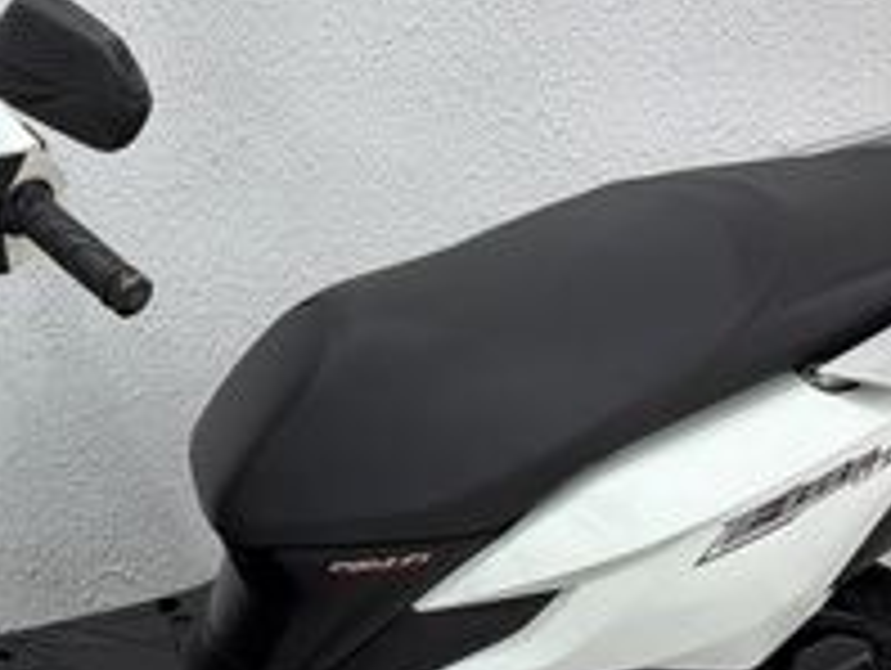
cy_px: 333
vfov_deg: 25.7
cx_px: 189
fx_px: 1469
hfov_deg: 32.9
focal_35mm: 57
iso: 160
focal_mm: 6.76
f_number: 1.78
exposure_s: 1/120
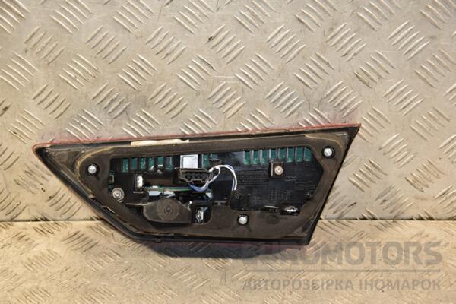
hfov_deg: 26.0
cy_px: 152
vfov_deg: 17.5
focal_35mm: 78
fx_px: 988
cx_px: 228
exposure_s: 1/125
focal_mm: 52
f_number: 5
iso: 800
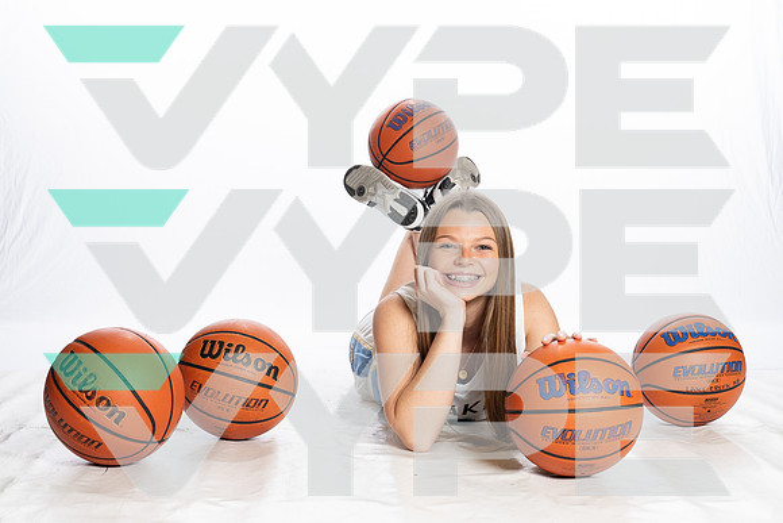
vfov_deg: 20.3
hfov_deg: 30.0
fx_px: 1462
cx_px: 390
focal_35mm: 67
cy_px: 265
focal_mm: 63
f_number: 8
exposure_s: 1/250
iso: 800
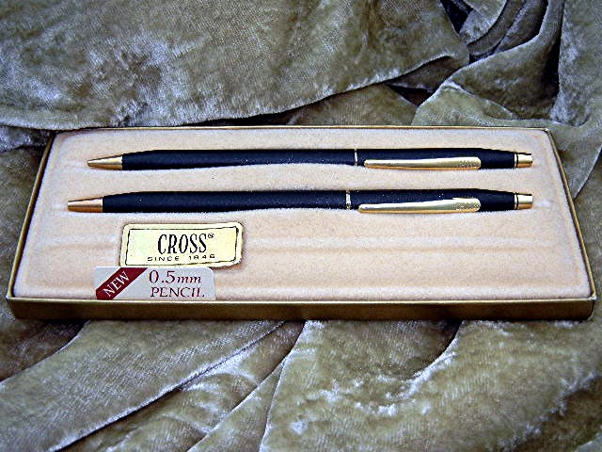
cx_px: 301
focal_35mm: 45
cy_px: 226
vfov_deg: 32.2
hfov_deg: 42.1
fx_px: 783
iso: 200
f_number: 3.8
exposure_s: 1/30.3
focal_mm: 8.1
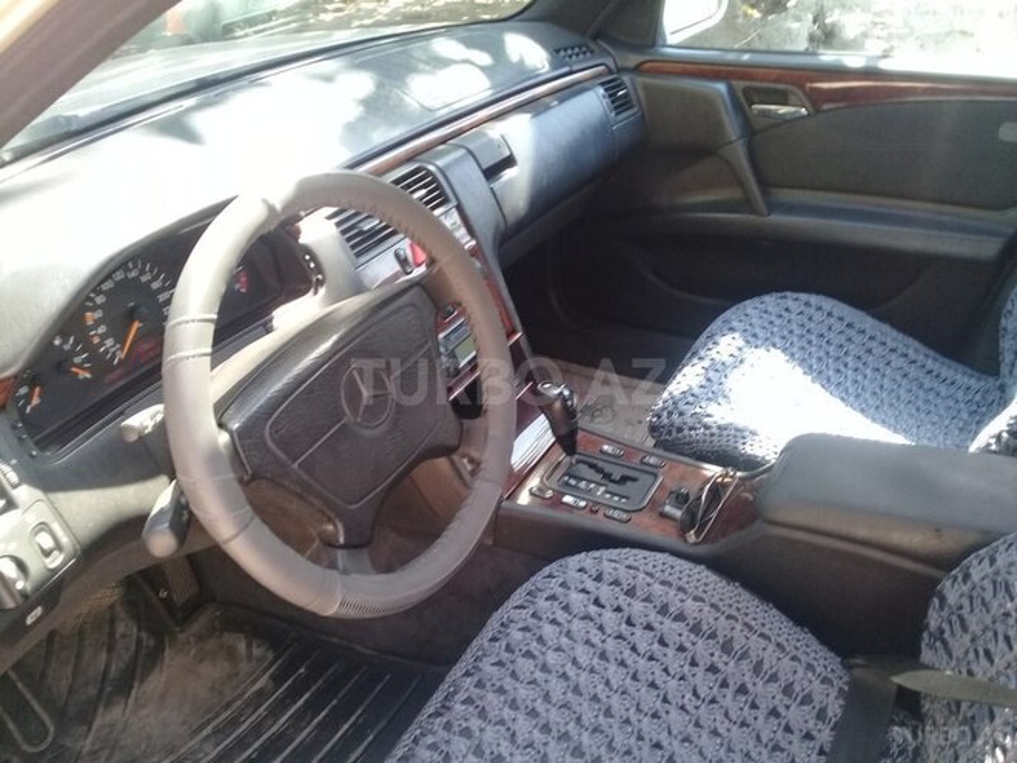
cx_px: 508
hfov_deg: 58.4
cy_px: 382
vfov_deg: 45.4
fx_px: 911
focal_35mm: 31
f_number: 2.2
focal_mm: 3.3
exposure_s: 1/50
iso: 64
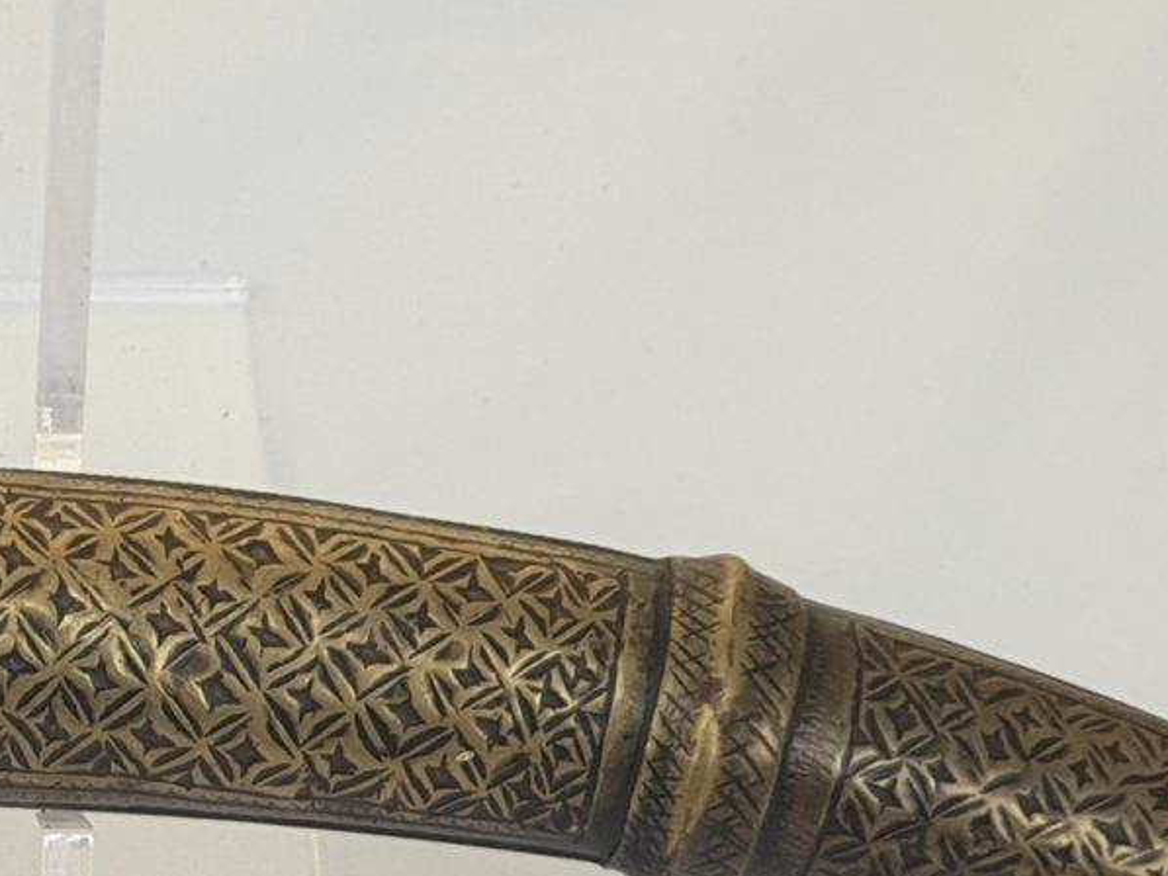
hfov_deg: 8.6
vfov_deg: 6.6
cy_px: 827
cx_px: -657
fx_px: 7526
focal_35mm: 223
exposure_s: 1/50
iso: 100
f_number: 2.4
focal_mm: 6
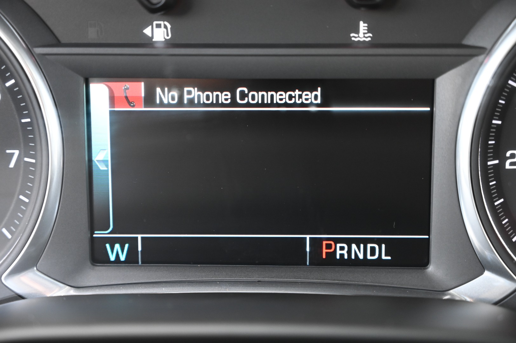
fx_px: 1002
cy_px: 172
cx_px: 258
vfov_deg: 19.4
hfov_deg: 28.9
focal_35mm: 70
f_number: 4
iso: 2200
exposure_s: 1/125
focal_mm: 70
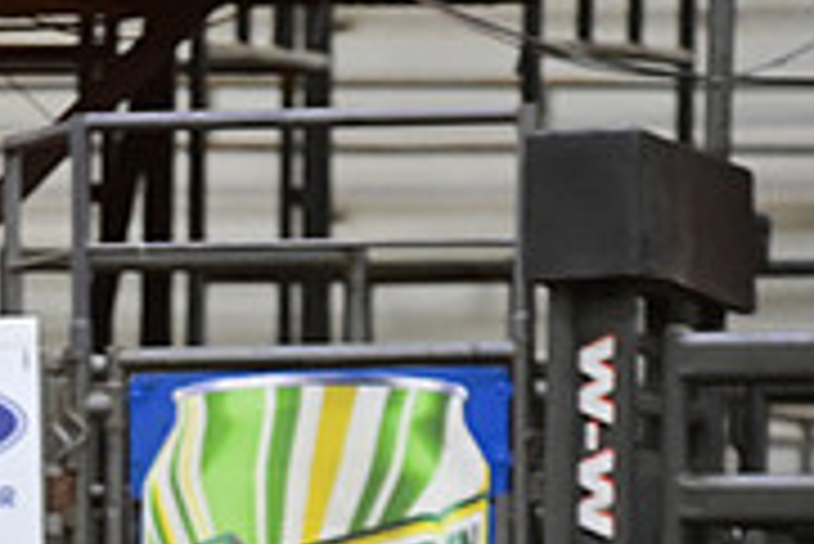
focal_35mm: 640
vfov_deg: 2.2
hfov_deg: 3.2
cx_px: -283
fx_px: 14482
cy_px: 776
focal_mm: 200
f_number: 3.2
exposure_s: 1/640
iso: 6400
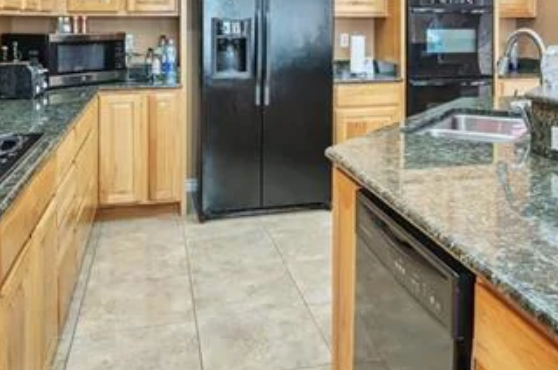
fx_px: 619
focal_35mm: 40
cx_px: 338
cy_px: 20
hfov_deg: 48.2
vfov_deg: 31.3
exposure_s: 1/8
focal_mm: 16
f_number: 9
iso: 400
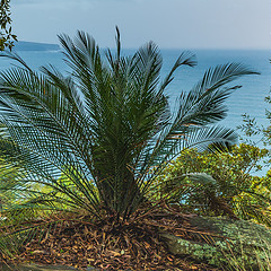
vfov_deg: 16.1
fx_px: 957
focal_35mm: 108
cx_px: 110
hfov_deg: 16.1
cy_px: 111
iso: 400
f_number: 4.5
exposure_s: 1/13
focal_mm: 35
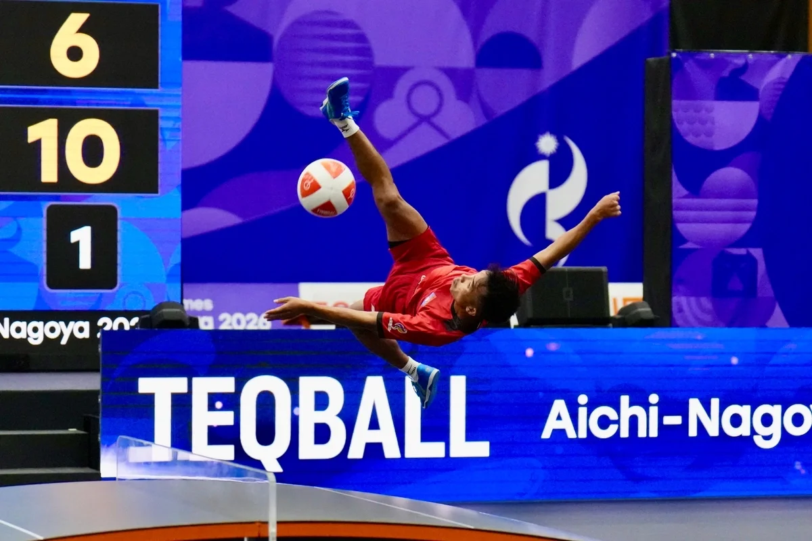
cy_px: 270
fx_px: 1692
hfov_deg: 27.0
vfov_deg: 18.2
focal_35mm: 75
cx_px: 406
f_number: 2.8
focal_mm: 75
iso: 6400
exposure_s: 1/1000
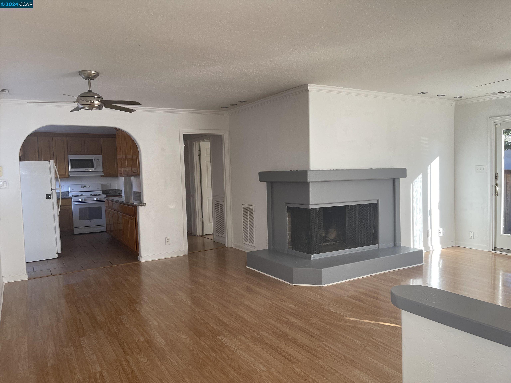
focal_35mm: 25
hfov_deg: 69.4
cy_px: 192
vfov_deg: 54.9
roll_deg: +0.6
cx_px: 256
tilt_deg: -4.5
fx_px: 369
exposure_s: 1/121
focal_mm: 5.1
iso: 64
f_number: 1.6
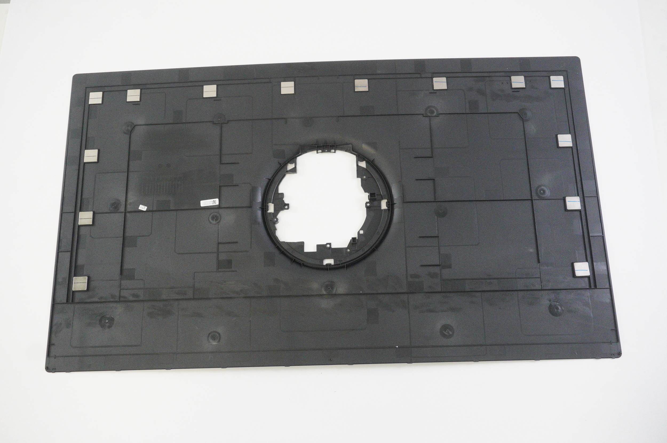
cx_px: 334
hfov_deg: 55.1
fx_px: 639
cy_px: 222
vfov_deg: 38.3
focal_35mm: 34
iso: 5000
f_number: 5.6
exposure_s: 1/200
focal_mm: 23
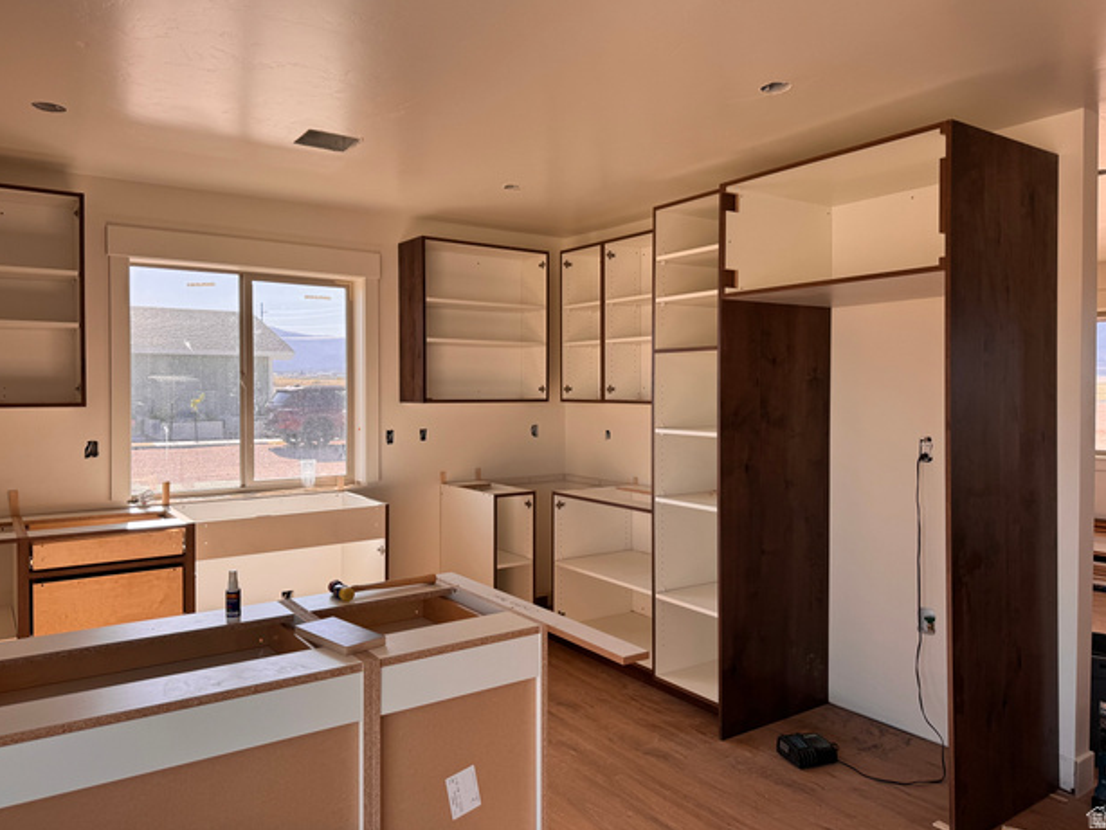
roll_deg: -0.3
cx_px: 539
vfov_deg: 54.9
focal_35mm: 25
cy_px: 401
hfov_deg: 69.4
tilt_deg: -1.5
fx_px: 799
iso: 80
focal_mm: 6.76
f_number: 1.78
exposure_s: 1/747
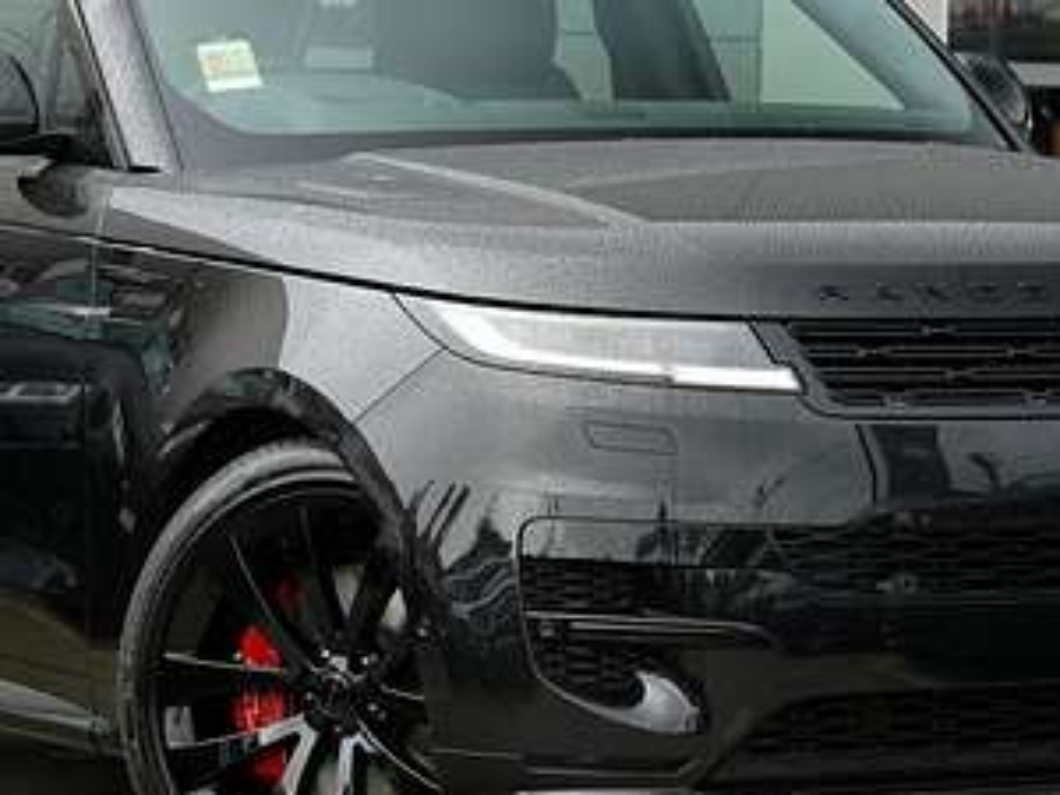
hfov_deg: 9.8
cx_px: 495
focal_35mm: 202
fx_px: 6186
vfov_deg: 7.4
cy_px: 367
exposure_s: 1/400
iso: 1000
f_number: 5.6
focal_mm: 105
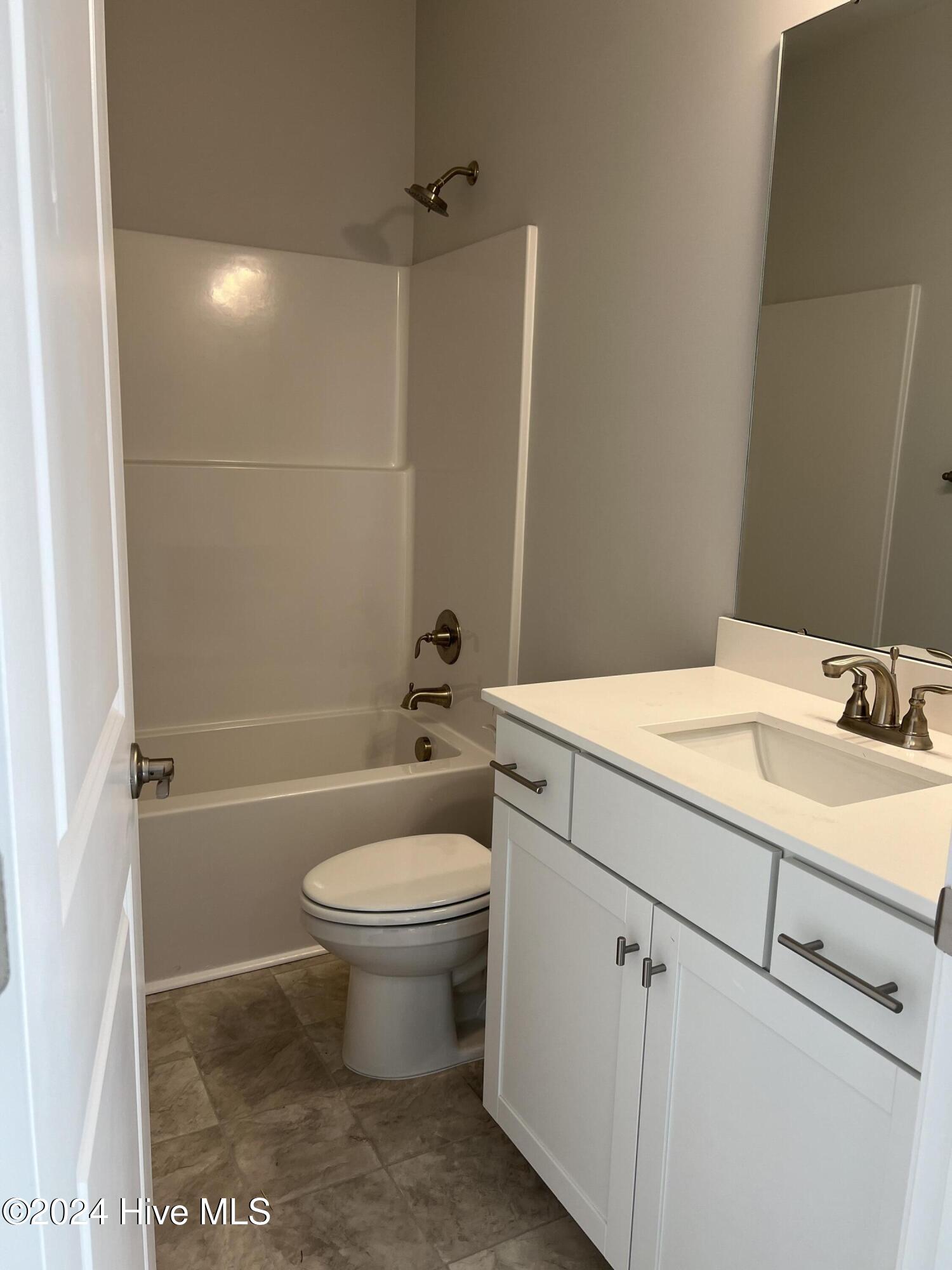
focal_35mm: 26
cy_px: 635
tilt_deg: -11.2
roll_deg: -1.8
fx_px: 953
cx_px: 476
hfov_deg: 53.1
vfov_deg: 67.3
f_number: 1.5
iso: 64
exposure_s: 1/120
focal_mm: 5.7
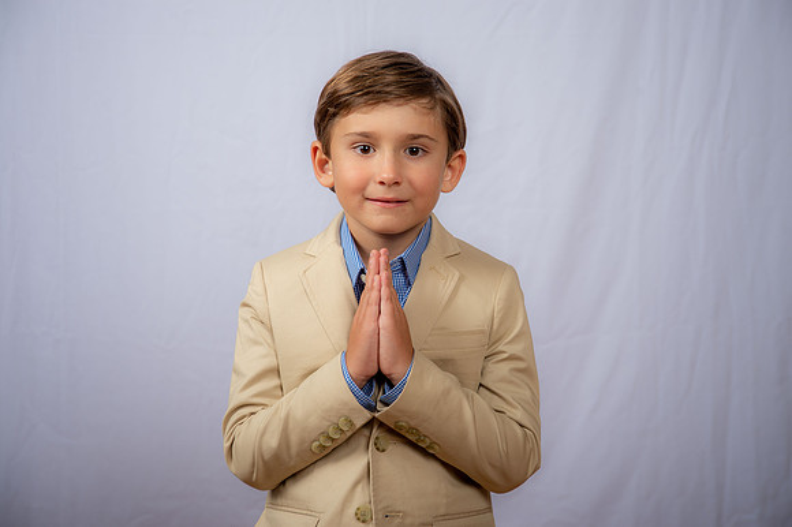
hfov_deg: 28.9
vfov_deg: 19.4
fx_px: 1539
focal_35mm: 70
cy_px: 264
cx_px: 396
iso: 250
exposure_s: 1/160
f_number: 6.3
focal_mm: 70
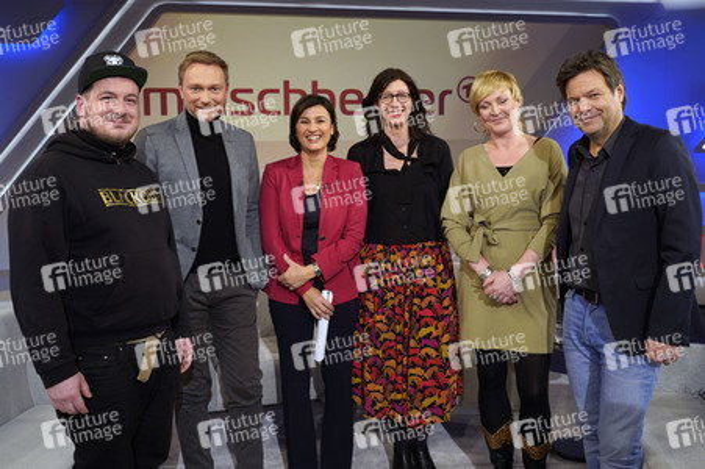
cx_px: 352
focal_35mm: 33
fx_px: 646
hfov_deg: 57.3
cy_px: 234
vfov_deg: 39.9
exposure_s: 1/160
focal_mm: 33
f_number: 5.6
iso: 1600
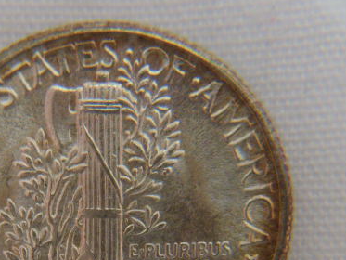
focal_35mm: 60
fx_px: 600
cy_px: 211
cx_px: 108
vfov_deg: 24.0
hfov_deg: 31.8
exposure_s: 1
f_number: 2.8
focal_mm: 5.8
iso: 166
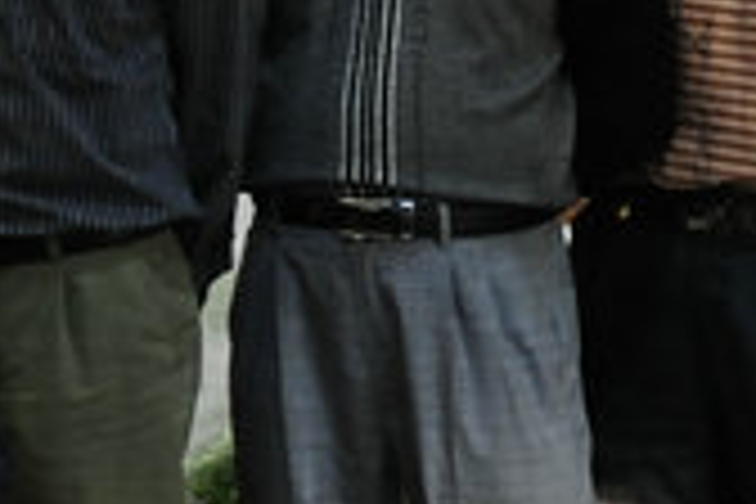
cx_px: -1375
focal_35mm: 336
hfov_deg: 5.8
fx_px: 7055
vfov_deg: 4.1
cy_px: -86
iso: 3200
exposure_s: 1/60
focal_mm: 52
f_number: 5
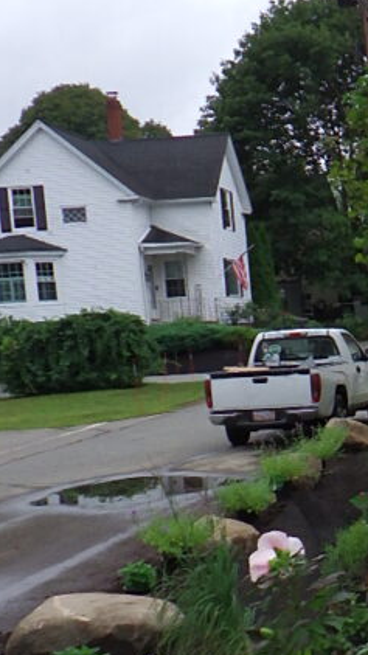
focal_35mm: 74
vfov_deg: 28.1
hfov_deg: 15.4
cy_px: 501
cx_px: 492
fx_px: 1285
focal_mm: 5
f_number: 3.5
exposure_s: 1/160
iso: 125
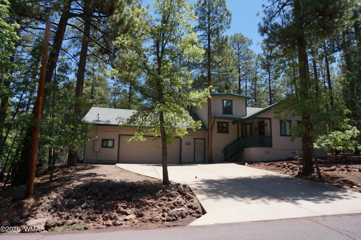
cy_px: 120
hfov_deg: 73.8
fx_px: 240
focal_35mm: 24
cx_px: 180
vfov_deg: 53.0
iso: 100
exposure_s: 1/125
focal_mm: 16
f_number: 8
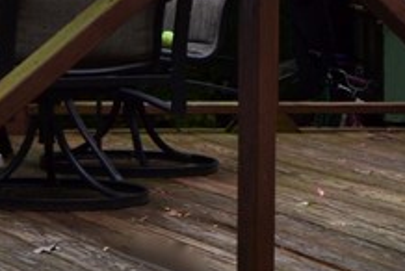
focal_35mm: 194
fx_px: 2185
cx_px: 931
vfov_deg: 7.0
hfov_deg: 9.5
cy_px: 369
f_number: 8
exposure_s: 1/80
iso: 400
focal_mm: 26
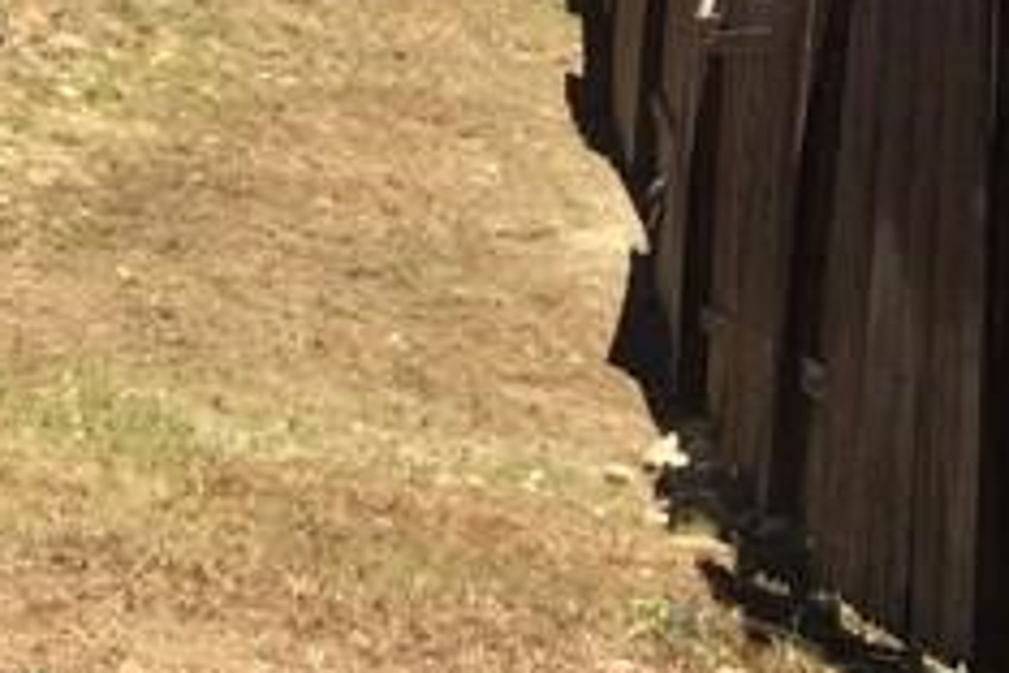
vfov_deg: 10.1
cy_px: -298
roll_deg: +0.7
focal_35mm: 132
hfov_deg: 12.9
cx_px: -1194
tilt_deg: -7.5
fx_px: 3699
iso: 32
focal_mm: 4.15
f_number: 2.2
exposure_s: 1/2283
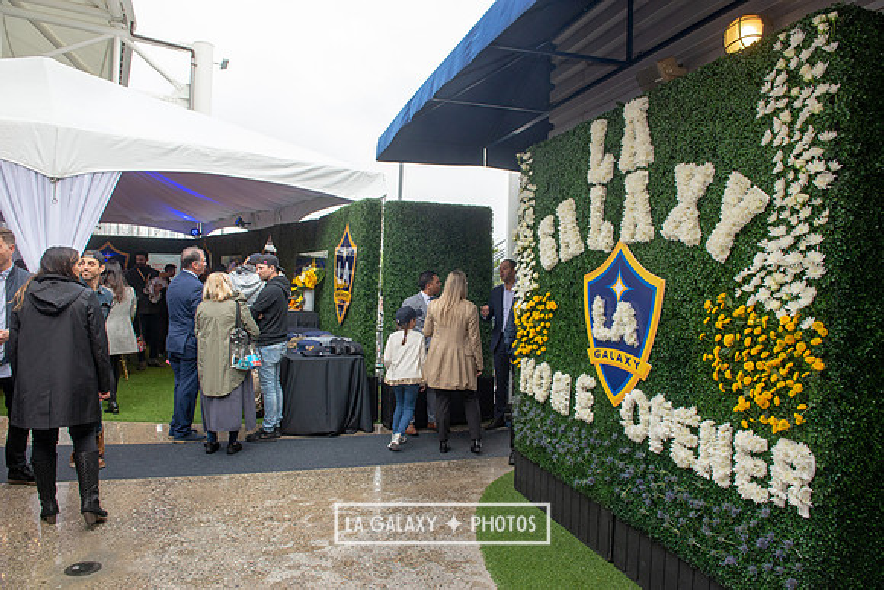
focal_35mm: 24
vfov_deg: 53.2
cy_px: 295
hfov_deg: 73.7
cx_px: 442
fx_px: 589
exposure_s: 1/200
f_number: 7.1
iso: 500
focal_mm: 24
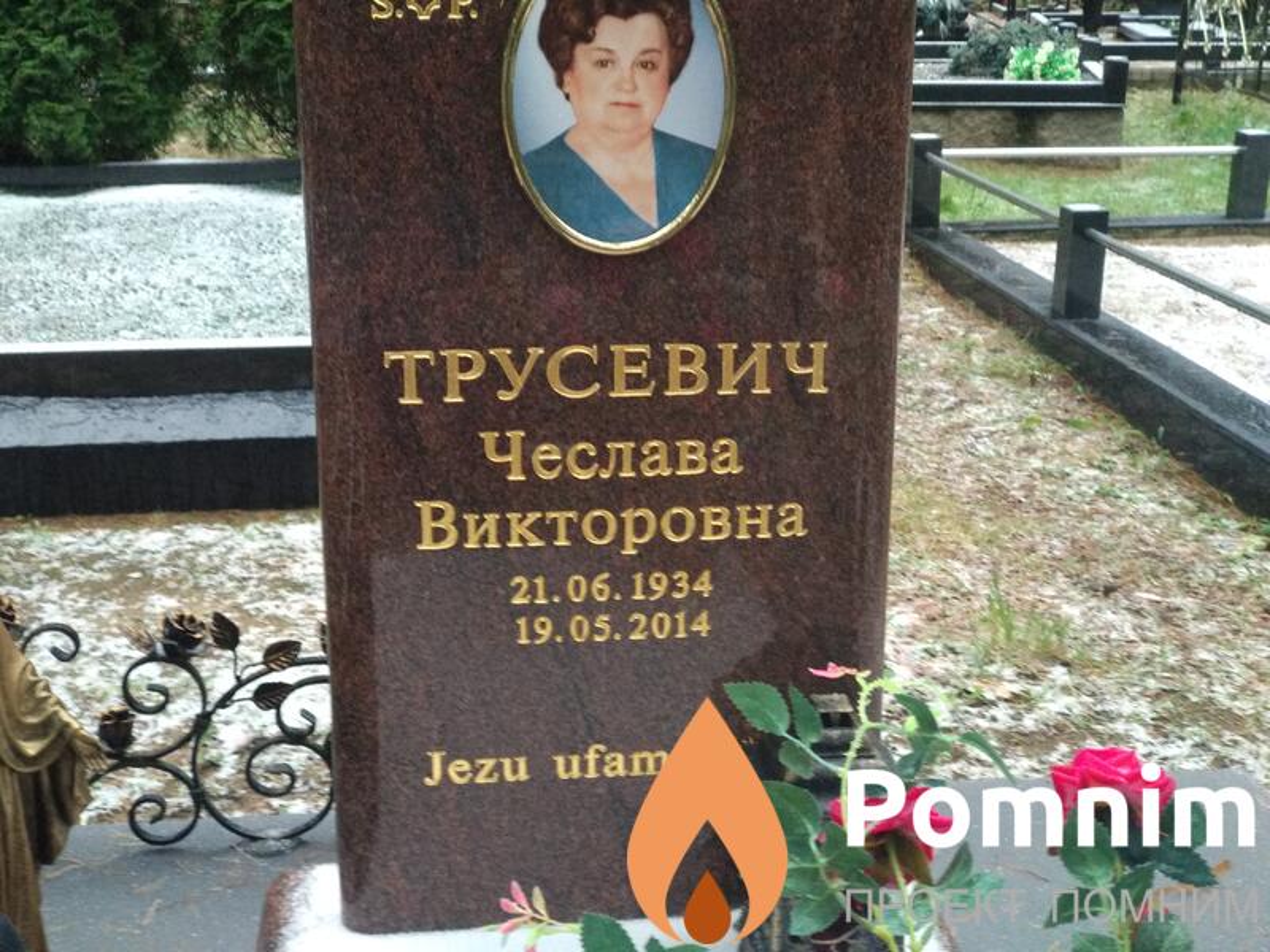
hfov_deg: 36.8
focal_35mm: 52
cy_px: 476
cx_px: 635
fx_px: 1908
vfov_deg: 28.0
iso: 800
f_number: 2.6
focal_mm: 5.99
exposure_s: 1/40
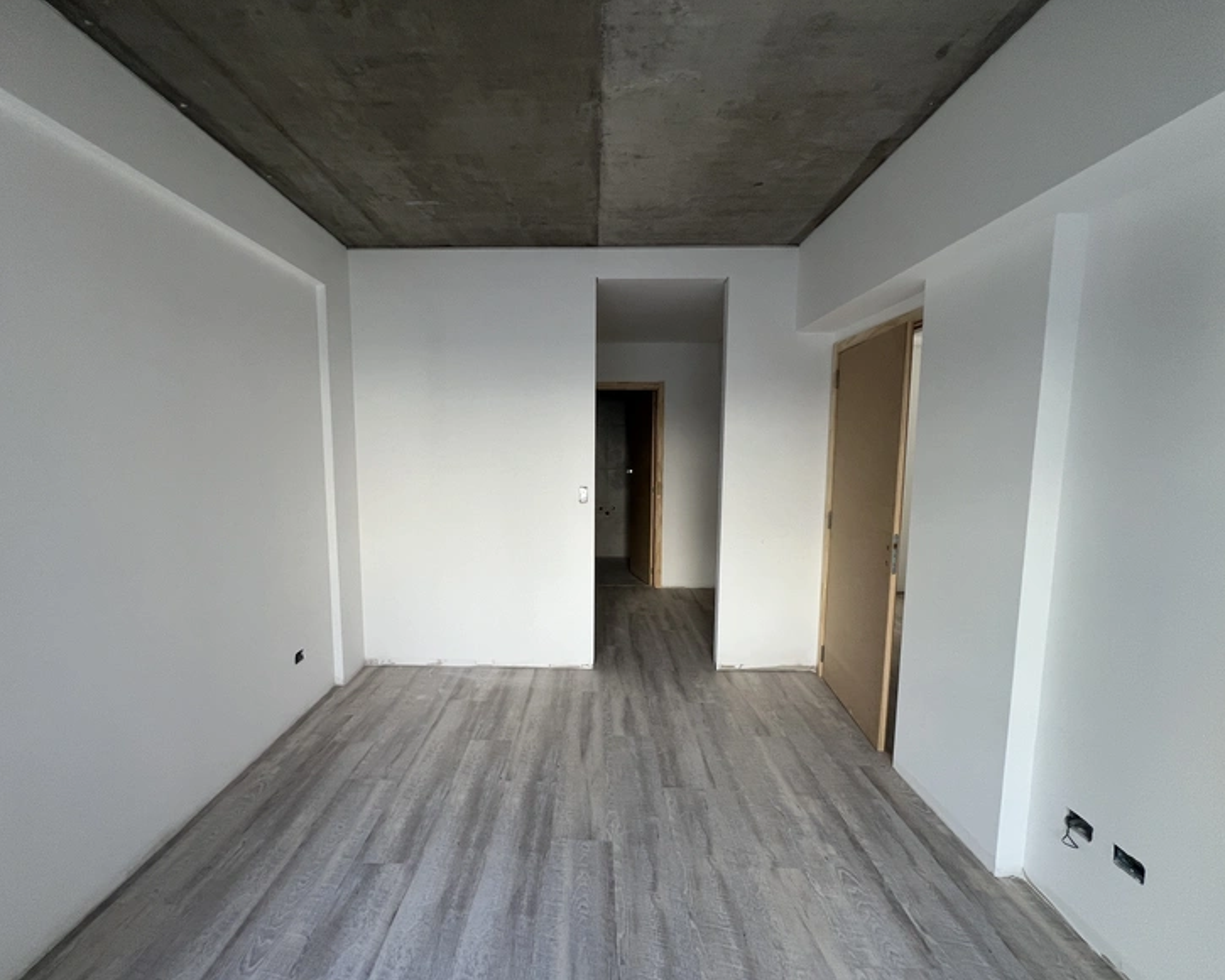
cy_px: 502
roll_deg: +0.4
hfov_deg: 100.6
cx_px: 581
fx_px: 508
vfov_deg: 88.0
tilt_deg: -5.3
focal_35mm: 14
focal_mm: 1.57
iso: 100
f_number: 1.8
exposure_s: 1/99
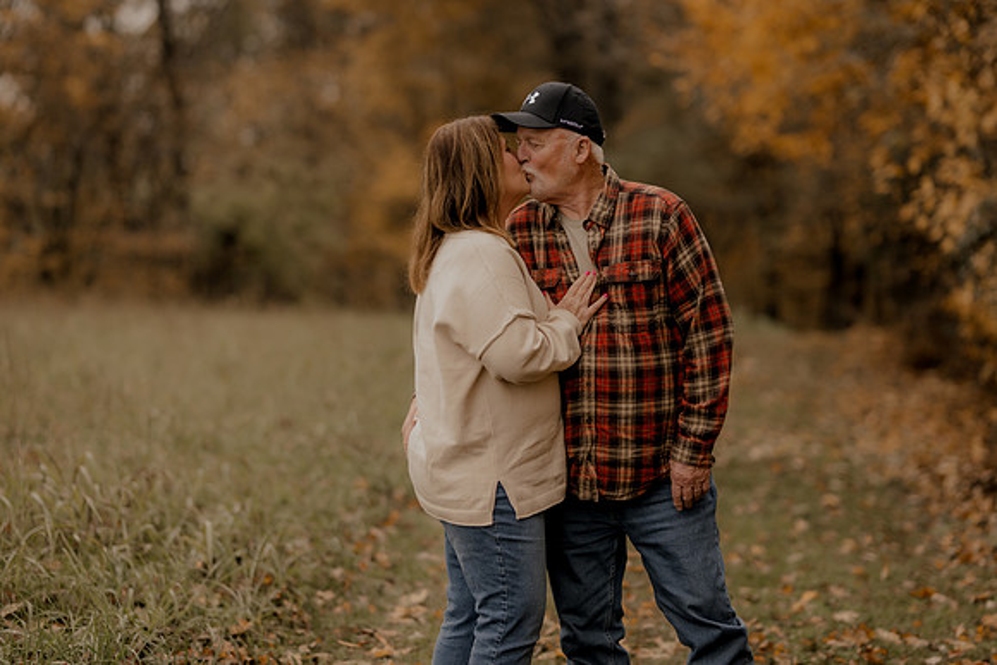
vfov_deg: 16.1
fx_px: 2354
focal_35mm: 85
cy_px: 332
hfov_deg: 23.9
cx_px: 498
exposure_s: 1/2500
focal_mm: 85
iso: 250
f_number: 1.8
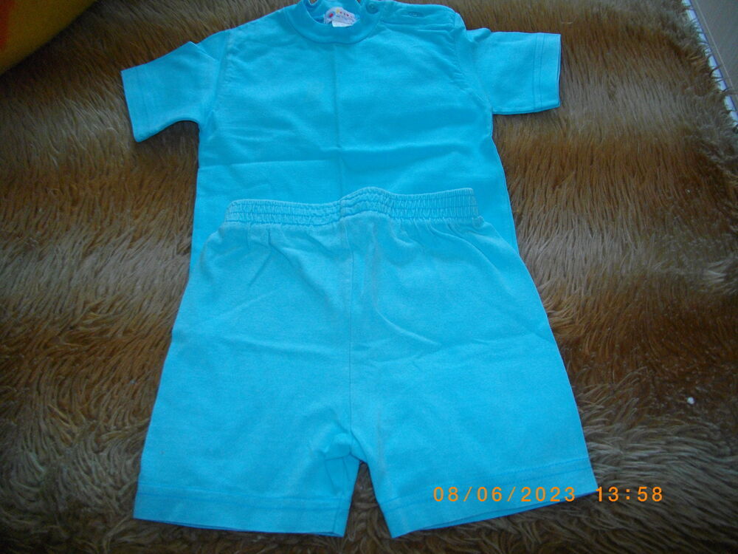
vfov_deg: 44.2
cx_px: 369
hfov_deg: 56.8
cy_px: 277
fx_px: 682
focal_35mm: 32
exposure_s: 1/50
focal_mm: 5.7
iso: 200
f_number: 2.9
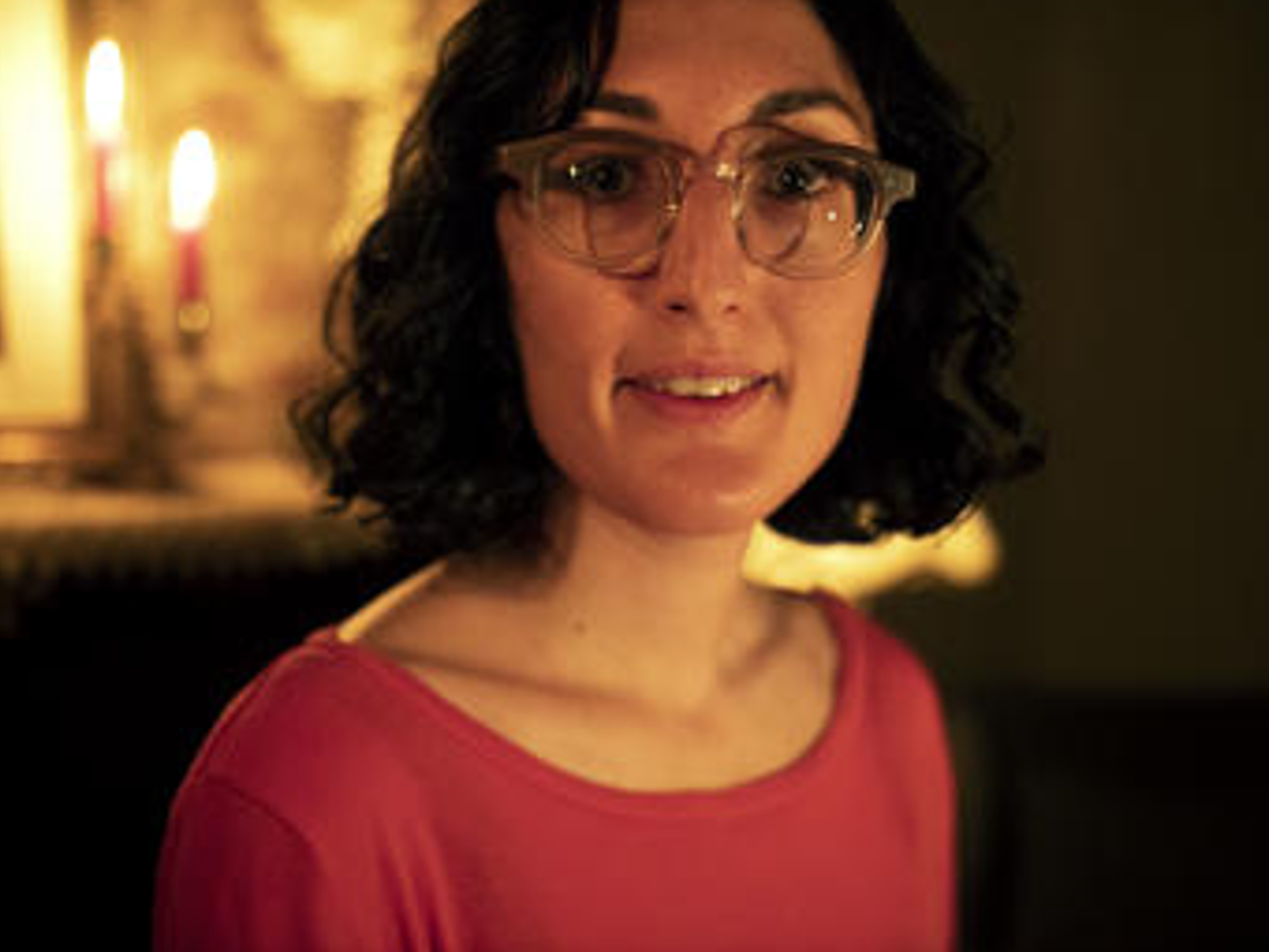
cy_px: 455
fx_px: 1943
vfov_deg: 27.5
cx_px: 612
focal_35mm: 53
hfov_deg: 36.2
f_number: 1.3
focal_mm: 25
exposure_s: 1/60
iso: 1250
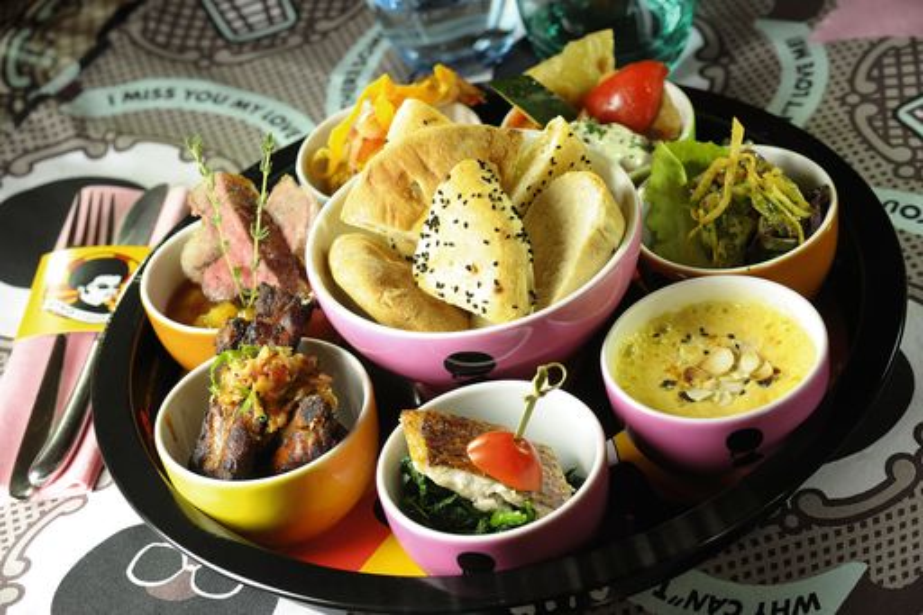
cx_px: 462
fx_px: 2178
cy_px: 308
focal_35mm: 85
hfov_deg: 23.9
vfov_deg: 16.1
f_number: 8
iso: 400
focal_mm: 85
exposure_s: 1/50
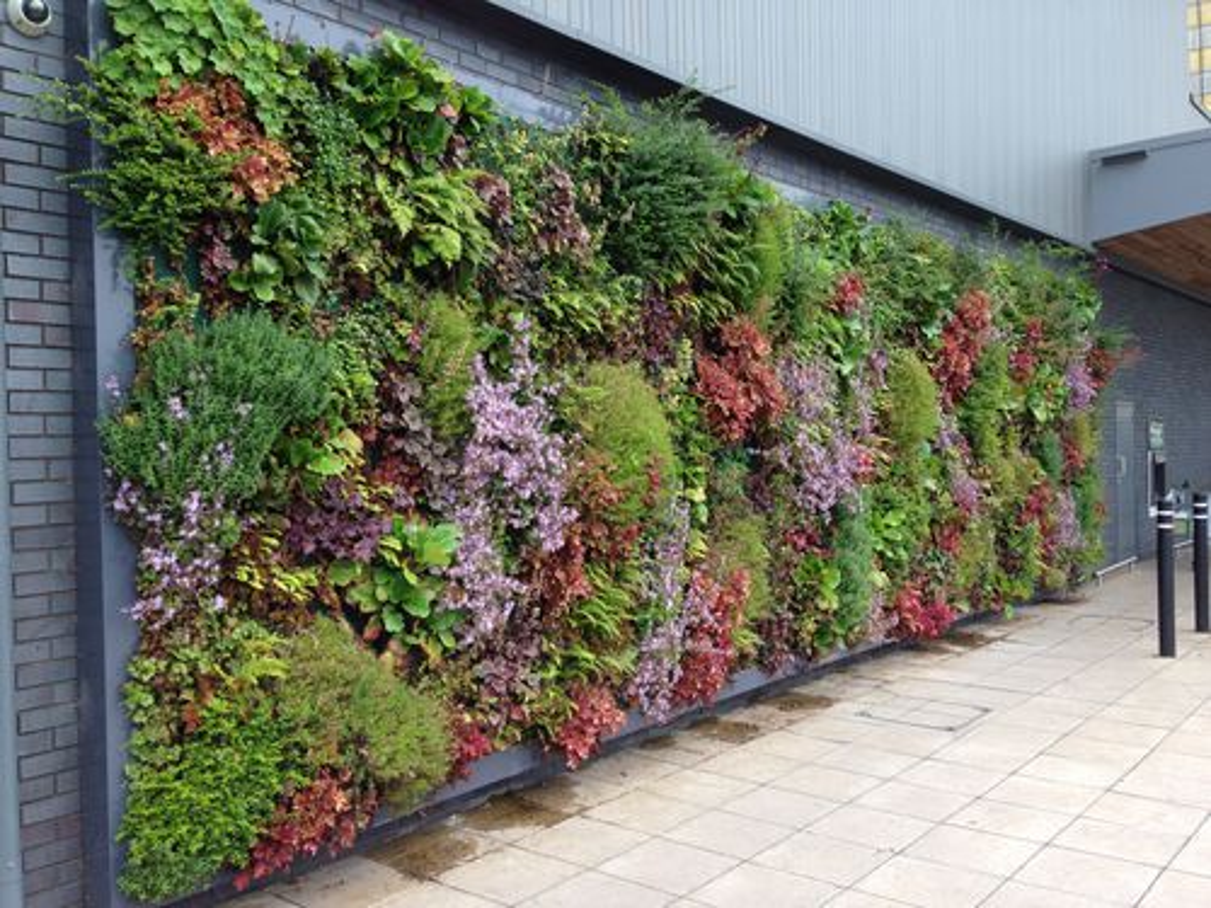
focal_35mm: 33
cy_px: 454
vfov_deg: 42.9
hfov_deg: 55.4
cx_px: 606
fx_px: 1154
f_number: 2.4
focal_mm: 4.12
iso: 50
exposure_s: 1/201
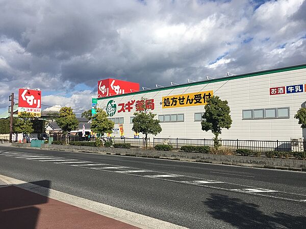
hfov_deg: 61.7
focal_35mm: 29
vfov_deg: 48.2
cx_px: 153
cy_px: 114
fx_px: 256
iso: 25
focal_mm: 4.15
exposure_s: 1/2262
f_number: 2.2
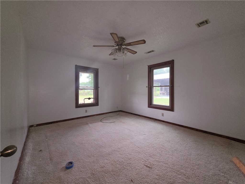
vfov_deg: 89.9
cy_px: 92
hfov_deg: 106.2
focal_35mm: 13
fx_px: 92
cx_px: 122
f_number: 1.9
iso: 80
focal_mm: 2.2
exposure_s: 1/60
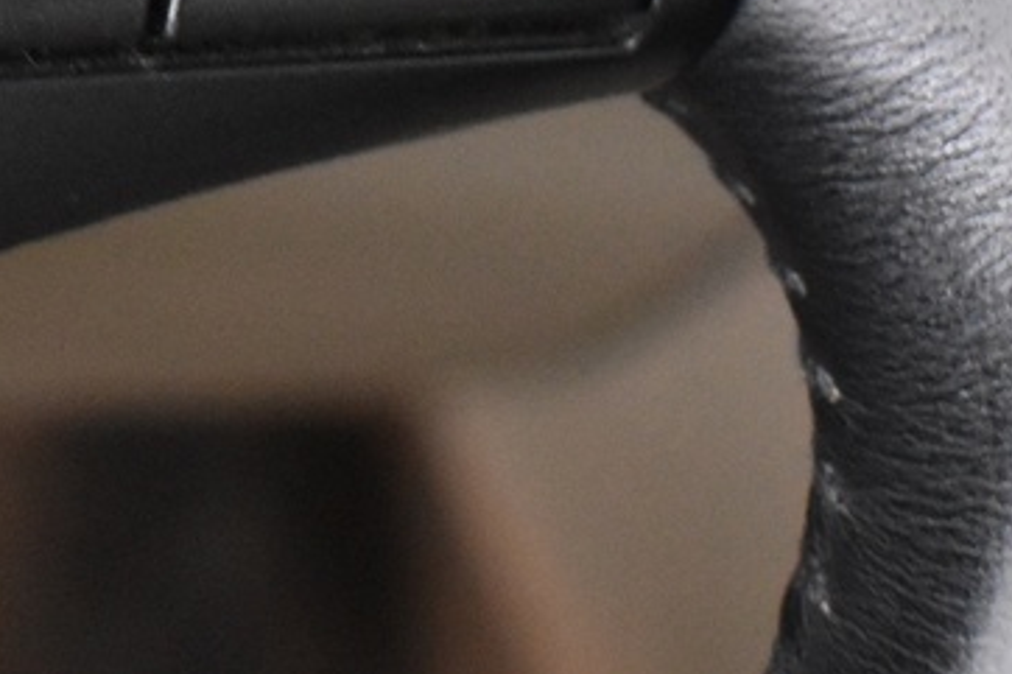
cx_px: 113
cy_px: -548
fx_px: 4524
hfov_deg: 12.7
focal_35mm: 161
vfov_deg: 8.2
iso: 3200
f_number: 3.8
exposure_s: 1/15
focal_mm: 24
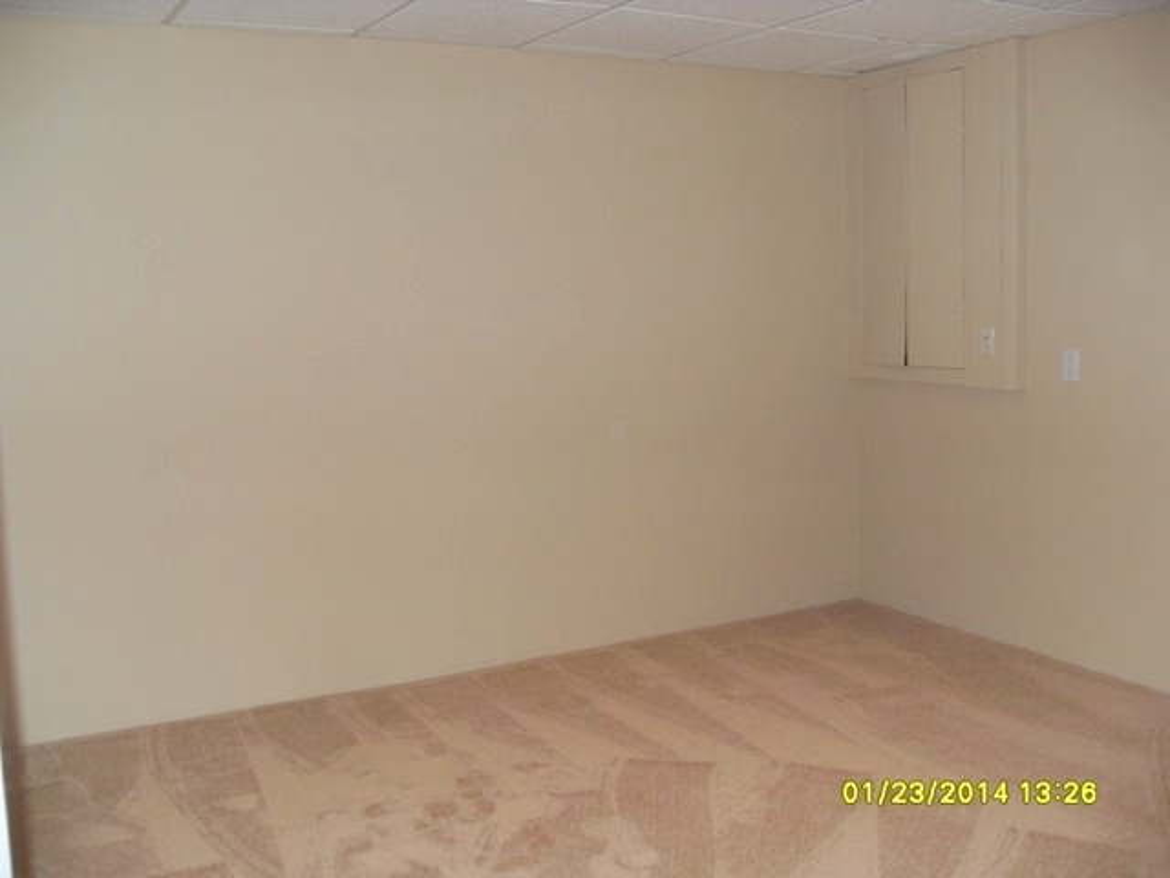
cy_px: 439
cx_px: 585
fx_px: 1149
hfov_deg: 54.0
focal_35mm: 34
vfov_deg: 41.8
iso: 120
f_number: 2.8
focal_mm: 6.3
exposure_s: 1/45
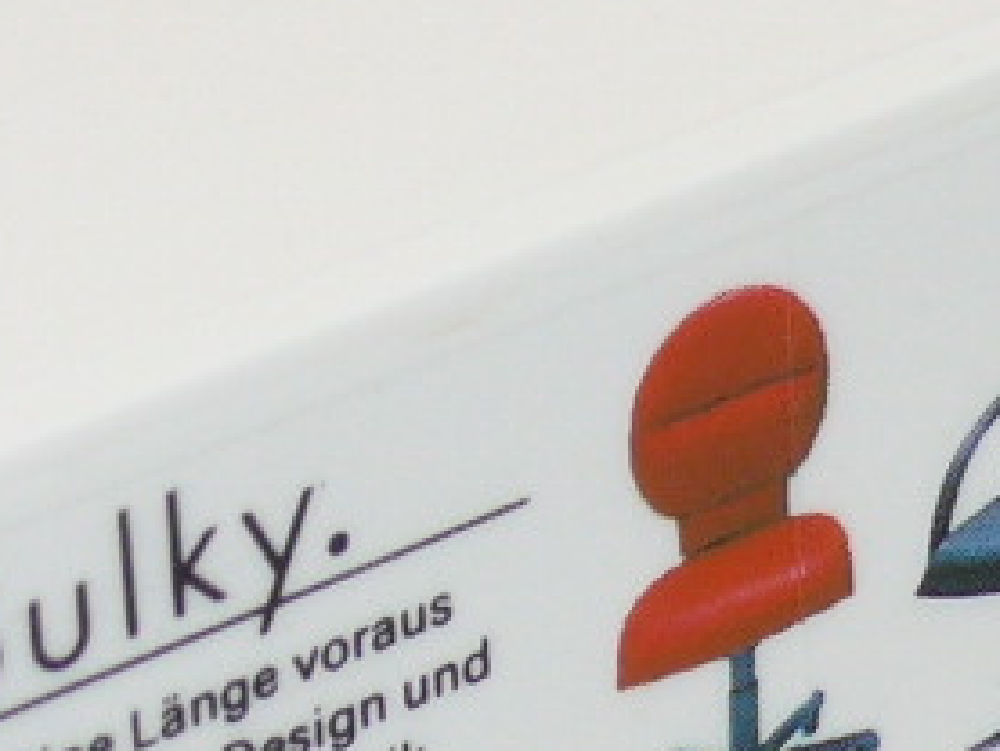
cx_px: 942
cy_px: 278
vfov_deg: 5.3
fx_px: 8179
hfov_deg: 7.0
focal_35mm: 283
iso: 100
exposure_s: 1/30
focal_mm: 9
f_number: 4
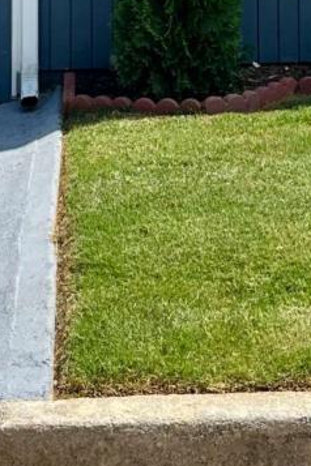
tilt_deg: +4.0
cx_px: 213
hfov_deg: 12.2
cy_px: -266
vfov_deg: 16.4
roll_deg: +0.3
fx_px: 1451
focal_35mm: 112
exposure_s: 1/2732
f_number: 1.78
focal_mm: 6.86
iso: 80
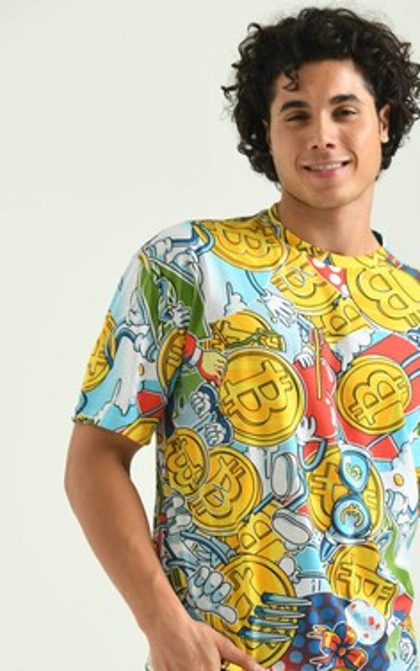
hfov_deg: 6.7
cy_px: 436
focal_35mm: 197
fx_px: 3604
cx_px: 295
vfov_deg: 10.6
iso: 100
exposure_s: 1/160
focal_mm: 135
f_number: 6.3
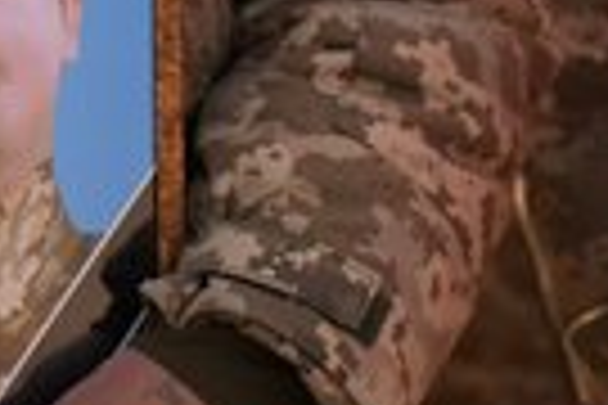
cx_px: -18
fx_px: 3648
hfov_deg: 9.5
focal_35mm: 216
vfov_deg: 6.3
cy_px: -7
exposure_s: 1/640
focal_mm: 73
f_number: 2.8
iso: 80
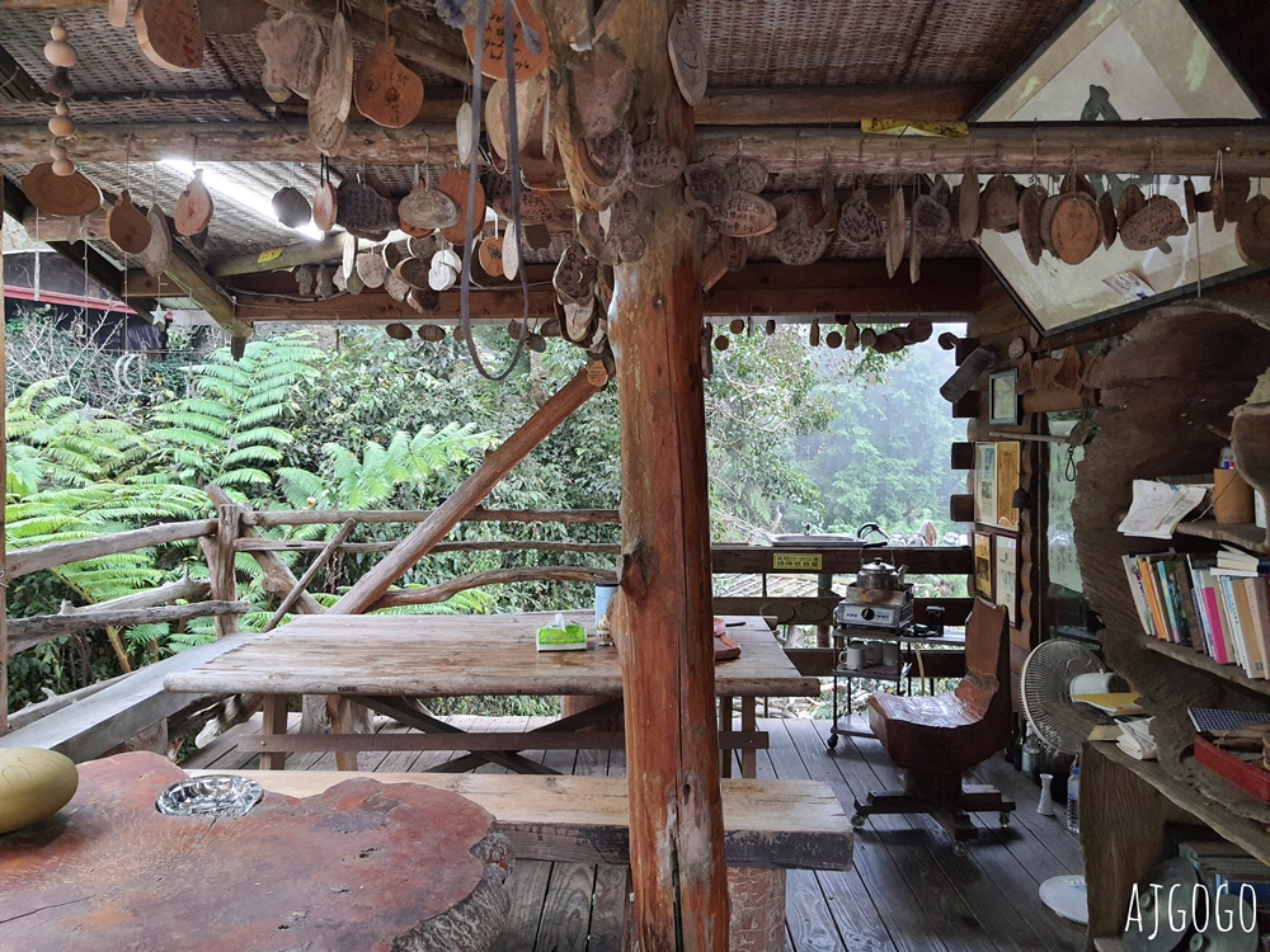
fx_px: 954
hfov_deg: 67.3
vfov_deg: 53.1
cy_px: 476
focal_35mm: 26
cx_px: 635
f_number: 1.7
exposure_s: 1/60
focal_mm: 4.32
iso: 250
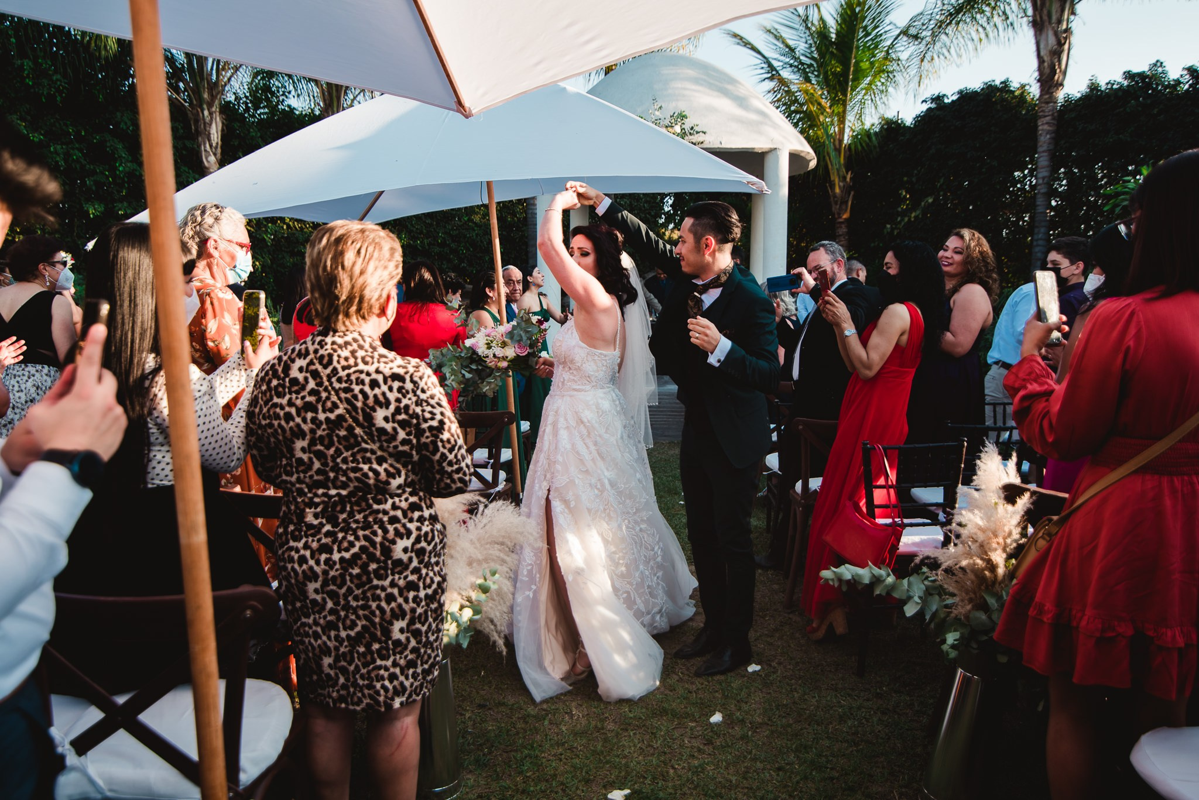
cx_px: 600
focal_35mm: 28
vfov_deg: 46.4
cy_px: 400
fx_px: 933
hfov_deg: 65.5
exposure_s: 1/320
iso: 100
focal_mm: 28
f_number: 3.5
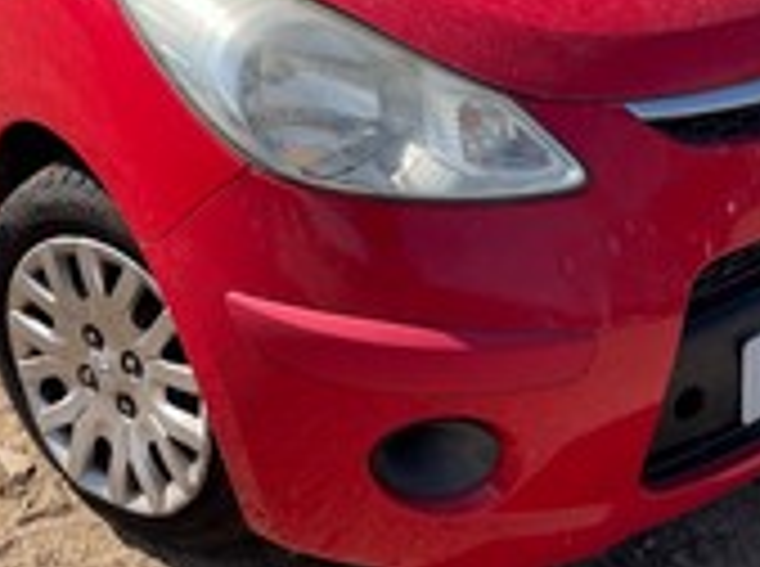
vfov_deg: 25.4
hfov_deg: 35.3
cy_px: -18
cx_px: 261
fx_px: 1183
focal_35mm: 54
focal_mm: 4.2
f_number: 1.6
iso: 32
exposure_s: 1/2304
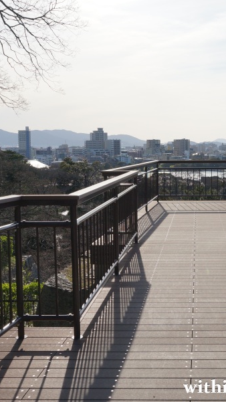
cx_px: 192
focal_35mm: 47
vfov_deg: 43.7
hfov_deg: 24.9
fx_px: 501
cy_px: 182
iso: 200
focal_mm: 18
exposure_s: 1/1000
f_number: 8
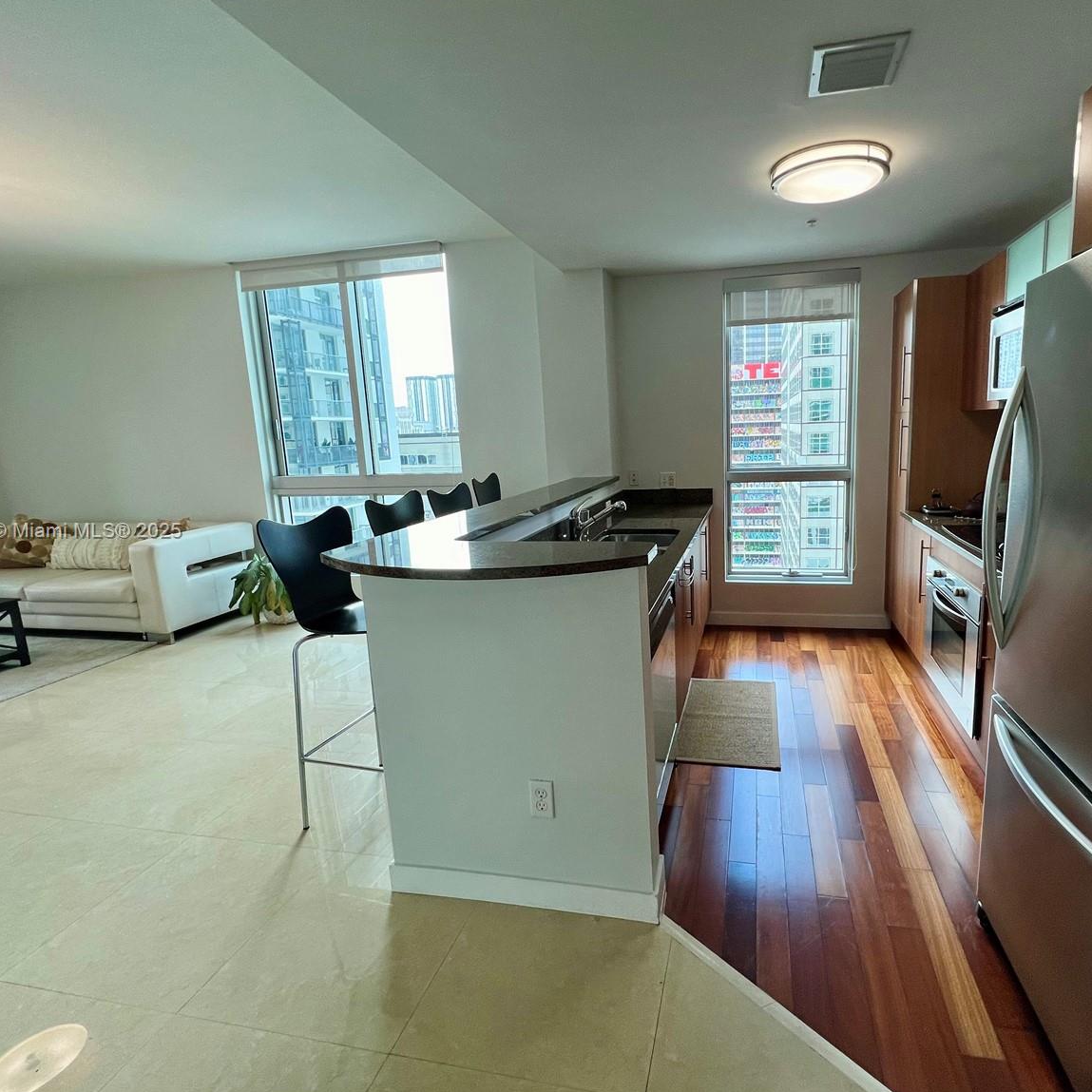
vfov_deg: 87.4
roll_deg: +1.6
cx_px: 638
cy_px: 532
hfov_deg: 86.7
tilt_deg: -9.6
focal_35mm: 16
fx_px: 571
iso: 80
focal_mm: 1.57
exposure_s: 1/120
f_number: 1.8
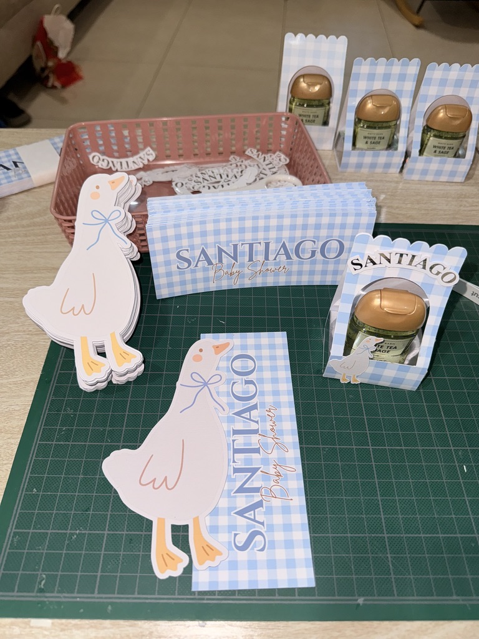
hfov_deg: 56.8
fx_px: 443
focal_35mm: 24
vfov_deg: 71.6
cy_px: 320
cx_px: 240
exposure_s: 1/80
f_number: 1.78
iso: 50
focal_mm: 6.76
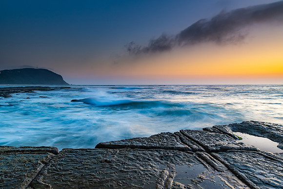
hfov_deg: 72.3
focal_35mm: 25
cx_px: 142
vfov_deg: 52.0
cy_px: 94
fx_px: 194
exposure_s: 1
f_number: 5.6
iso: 250
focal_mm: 16
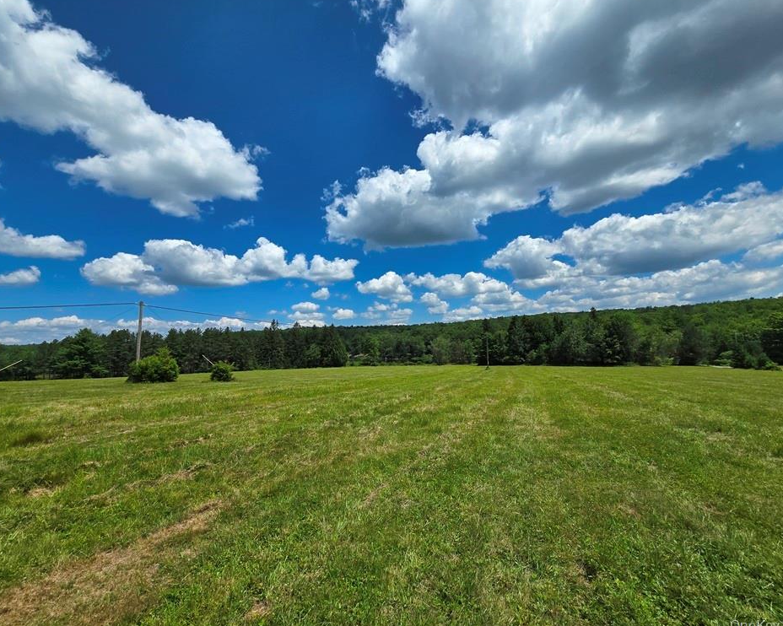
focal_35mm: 14
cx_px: 384
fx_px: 324
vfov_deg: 88.0
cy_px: 312
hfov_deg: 100.7
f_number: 2.2
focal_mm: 2.2
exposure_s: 1/4187
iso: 50
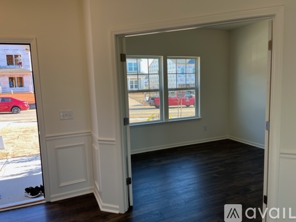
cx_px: 148
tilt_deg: -7.6
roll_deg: +1.3
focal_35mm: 26
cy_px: 111
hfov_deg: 67.3
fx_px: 222
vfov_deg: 53.0
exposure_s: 1/155
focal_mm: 5.1
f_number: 1.6
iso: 40
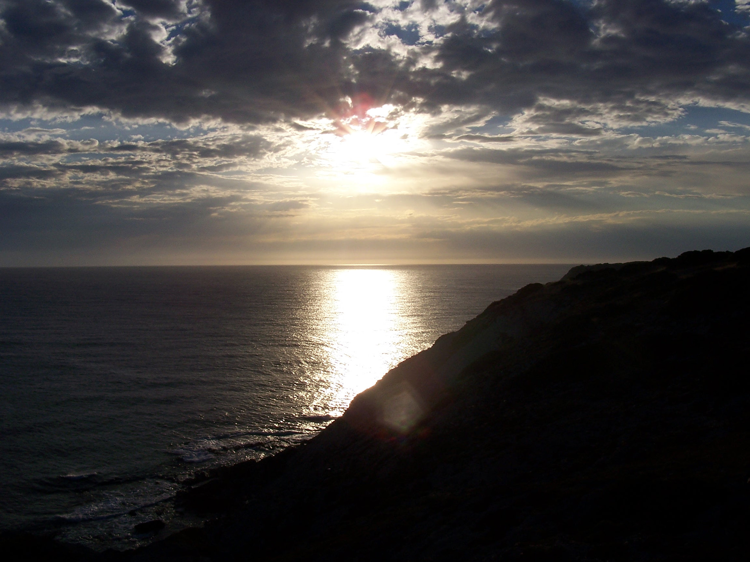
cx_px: 375
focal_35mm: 35
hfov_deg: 52.6
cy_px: 281
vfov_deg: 40.7
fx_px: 758
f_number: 5.6
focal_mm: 6
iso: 80
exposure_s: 1/1400
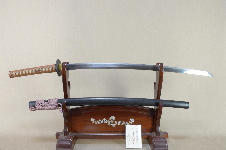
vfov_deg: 43.5
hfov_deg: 62.0
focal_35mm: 30
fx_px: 188
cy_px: 75
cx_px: 113
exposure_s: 1/1.6
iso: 400
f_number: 11
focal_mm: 20
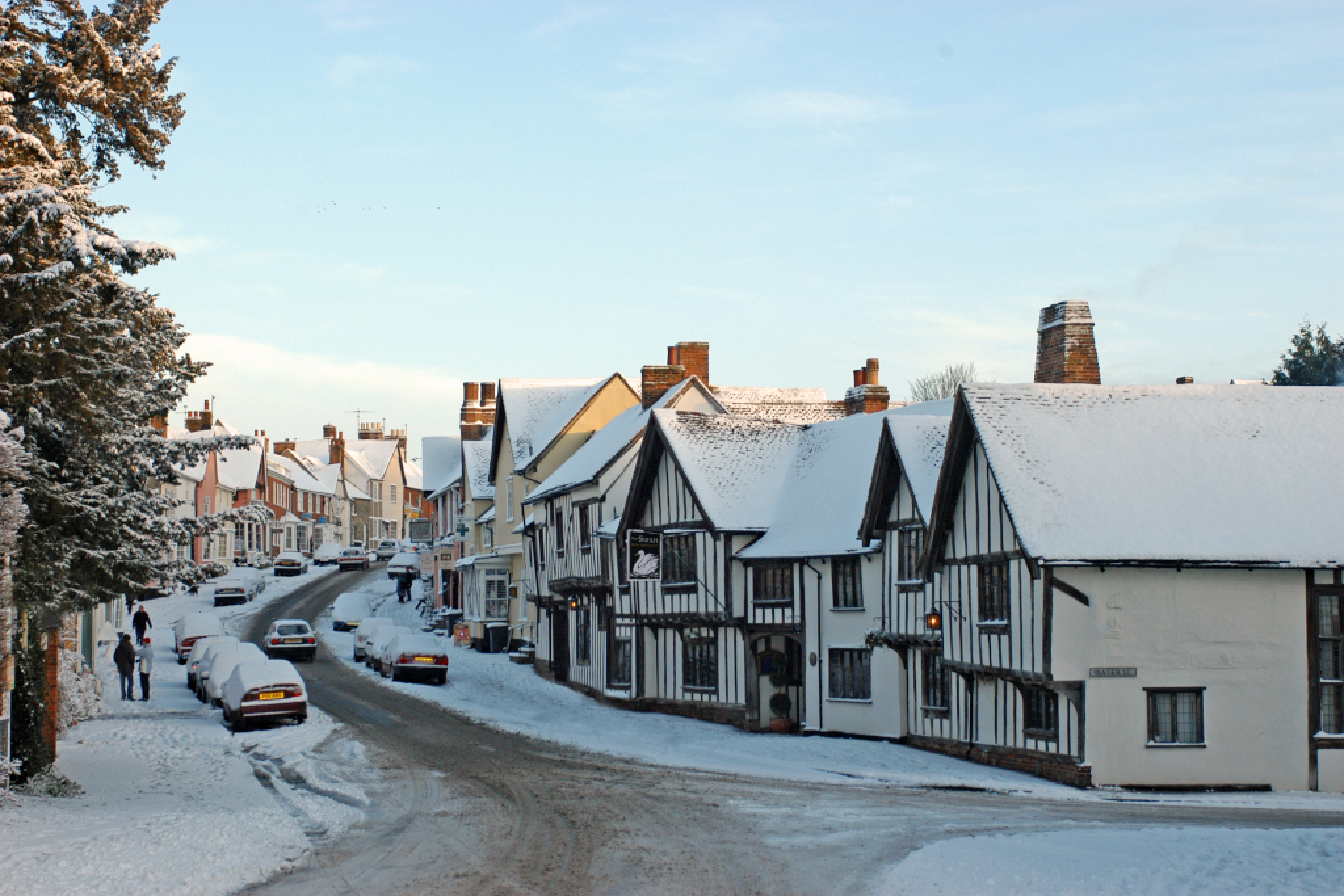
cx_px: 672
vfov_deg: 21.6
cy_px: 448
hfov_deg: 31.9
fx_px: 2352
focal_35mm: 63
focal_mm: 42
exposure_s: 1/180
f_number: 4.5
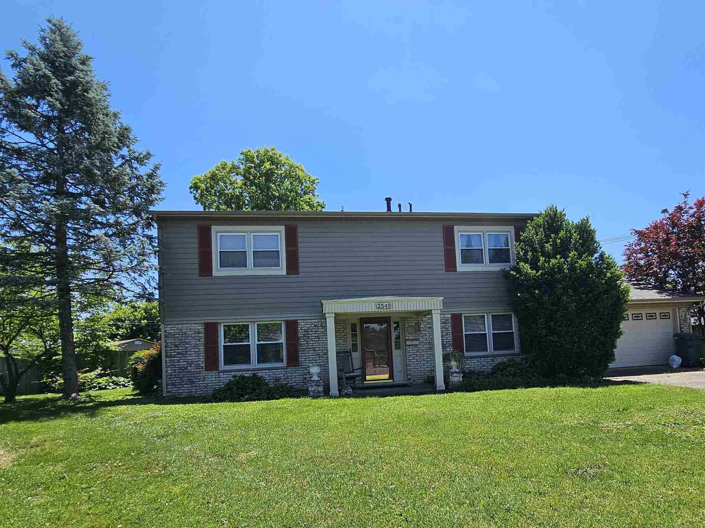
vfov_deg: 67.9
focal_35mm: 19
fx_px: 387
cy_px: 322
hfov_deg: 84.2
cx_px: 401
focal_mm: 2.2
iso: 50
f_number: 2.2
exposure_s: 1/2082
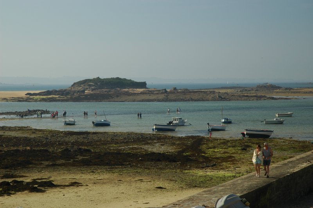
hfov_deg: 21.9
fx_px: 808
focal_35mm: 93
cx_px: 156
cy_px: 104
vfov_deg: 14.7
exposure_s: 1/125
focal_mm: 62
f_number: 9
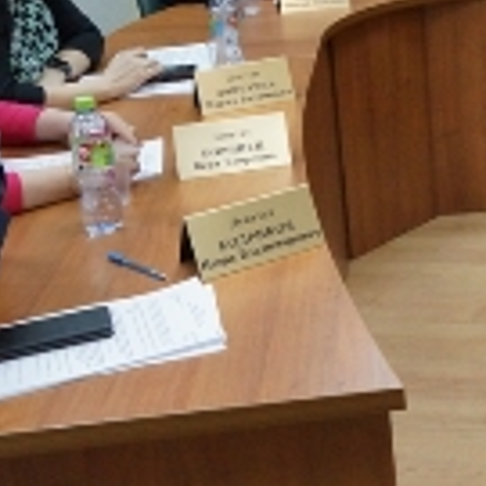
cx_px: 619
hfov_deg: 20.9
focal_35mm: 76
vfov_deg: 22.3
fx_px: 1207
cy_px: 63
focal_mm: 18
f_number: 5.6
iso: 2000
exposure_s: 1/125
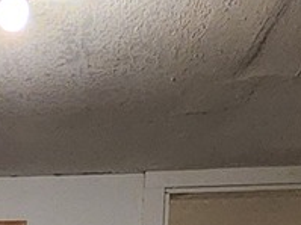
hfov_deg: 19.4
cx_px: -82
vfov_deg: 11.3
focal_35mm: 94
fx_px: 817
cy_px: 628
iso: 250
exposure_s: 1/60
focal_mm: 1.13
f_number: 2.2
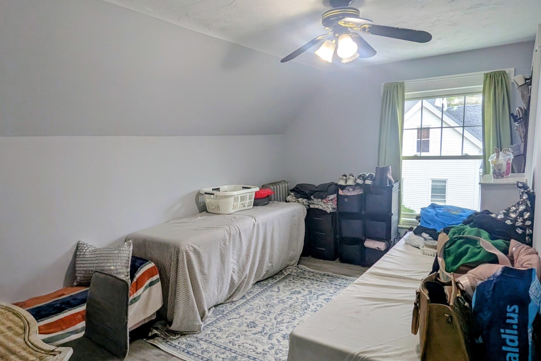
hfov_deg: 93.3
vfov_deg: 70.2
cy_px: 203
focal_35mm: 17
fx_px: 255
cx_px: 272
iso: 73
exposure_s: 1/120
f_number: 2.2
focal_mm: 2.22
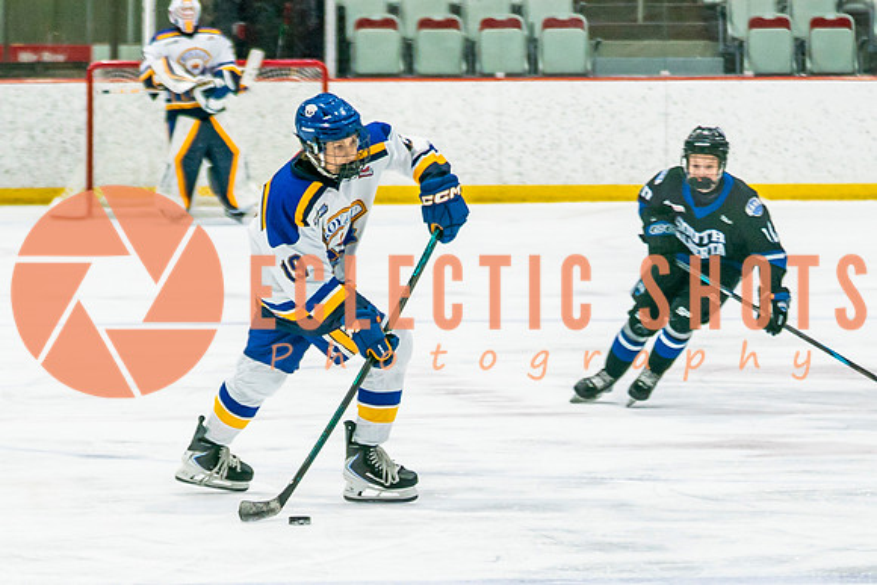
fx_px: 7010
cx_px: 370
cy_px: 516
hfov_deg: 7.2
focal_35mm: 288
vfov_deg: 4.8
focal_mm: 95
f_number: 2.8
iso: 320
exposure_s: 1/640
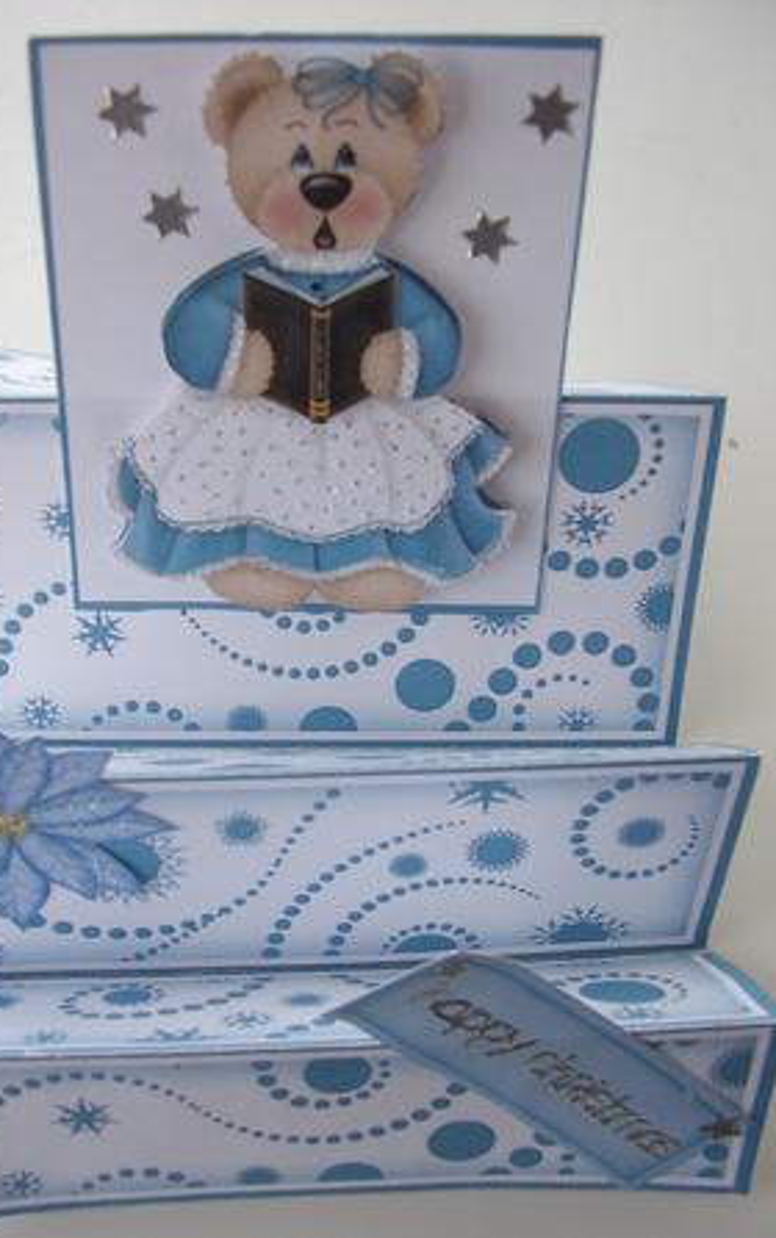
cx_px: 316
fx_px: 1081
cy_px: 618
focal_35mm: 32
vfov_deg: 59.6
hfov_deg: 39.3
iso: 100
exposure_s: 1/54
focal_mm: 5.8
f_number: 2.9
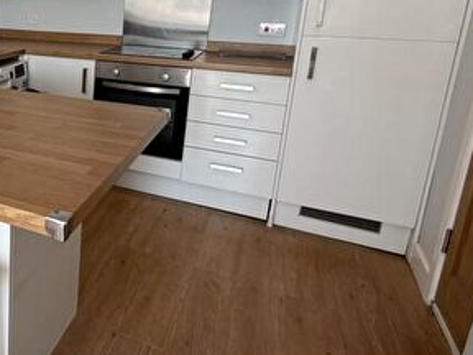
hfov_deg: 44.9
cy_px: 96
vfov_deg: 40.8
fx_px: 465
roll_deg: -0.3
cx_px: -10
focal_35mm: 34
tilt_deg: -13.3
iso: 64
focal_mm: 2.22
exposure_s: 1/100
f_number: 2.2
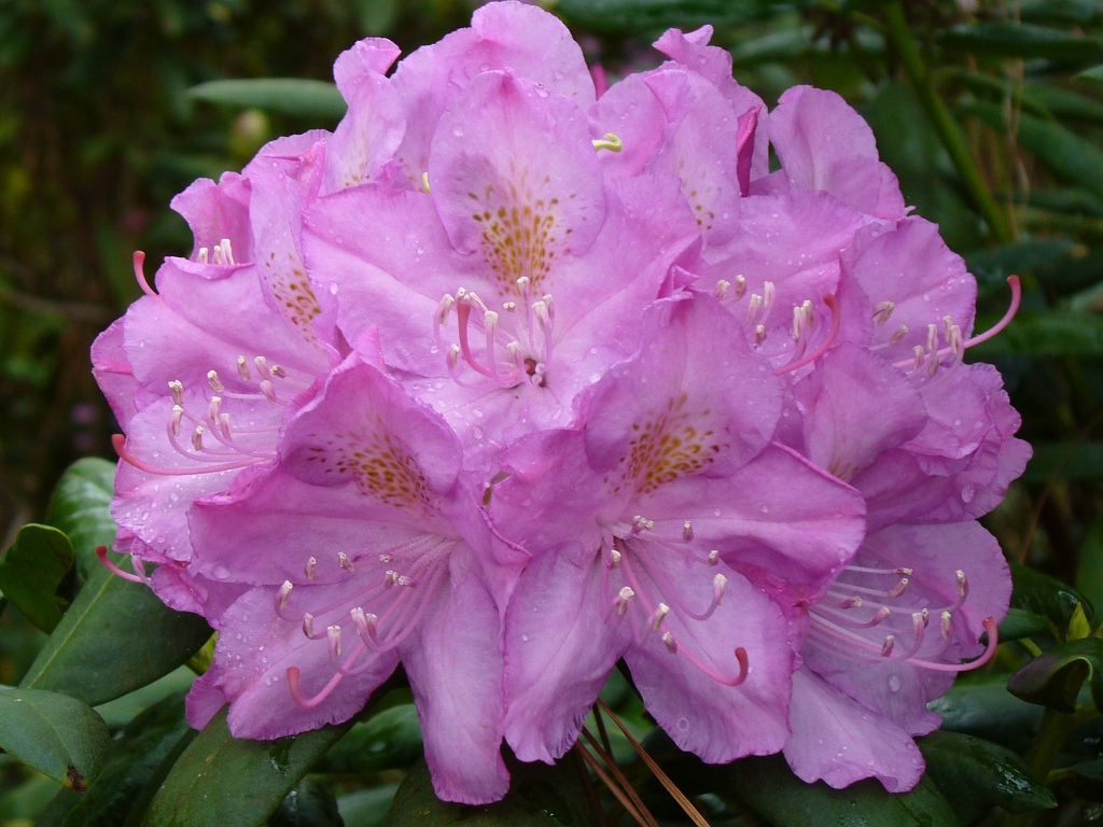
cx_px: 552
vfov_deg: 18.0
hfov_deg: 23.8
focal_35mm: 82
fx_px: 2613
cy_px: 414
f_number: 3.1
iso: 80
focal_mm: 9.9
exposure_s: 1/100
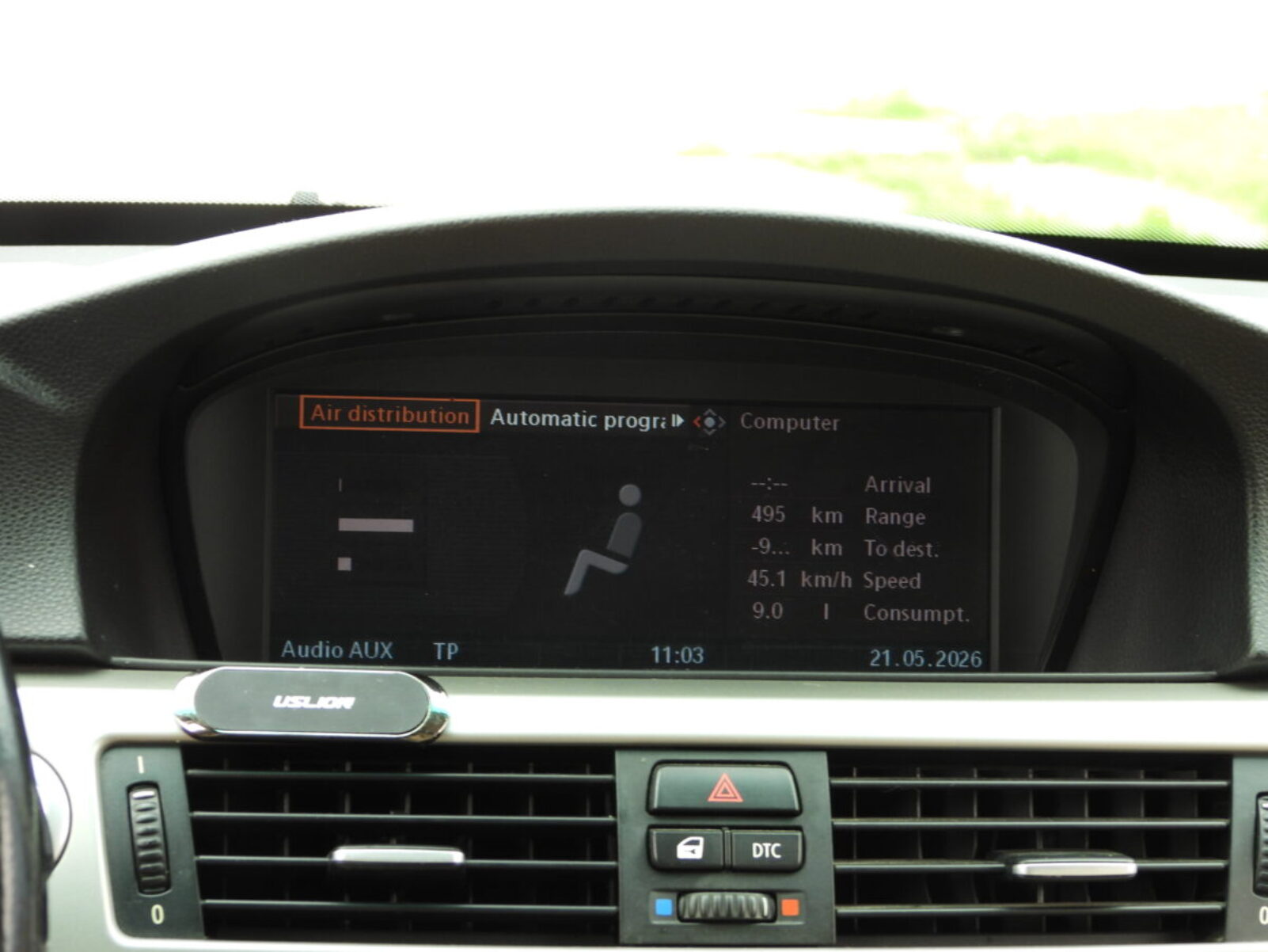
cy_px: 476
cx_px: 634
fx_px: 3114
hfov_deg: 23.0
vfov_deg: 17.4
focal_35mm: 85
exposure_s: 1/60
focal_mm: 15.3
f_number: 3.5
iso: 125
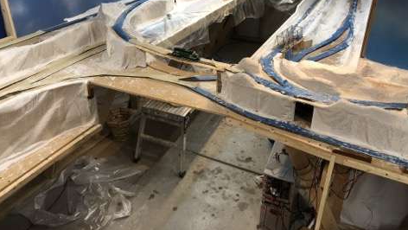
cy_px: 76
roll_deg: -0.4
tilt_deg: -27.9
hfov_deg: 62.6
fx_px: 336
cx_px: 205
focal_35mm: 31
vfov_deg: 37.4
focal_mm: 4
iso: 25
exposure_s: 1/40
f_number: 1.8
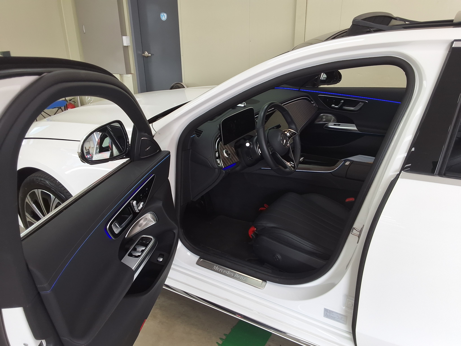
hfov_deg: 63.4
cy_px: 173
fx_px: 373
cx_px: 230
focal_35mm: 28
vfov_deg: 49.7
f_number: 1.9
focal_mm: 2.91
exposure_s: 1/122
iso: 32
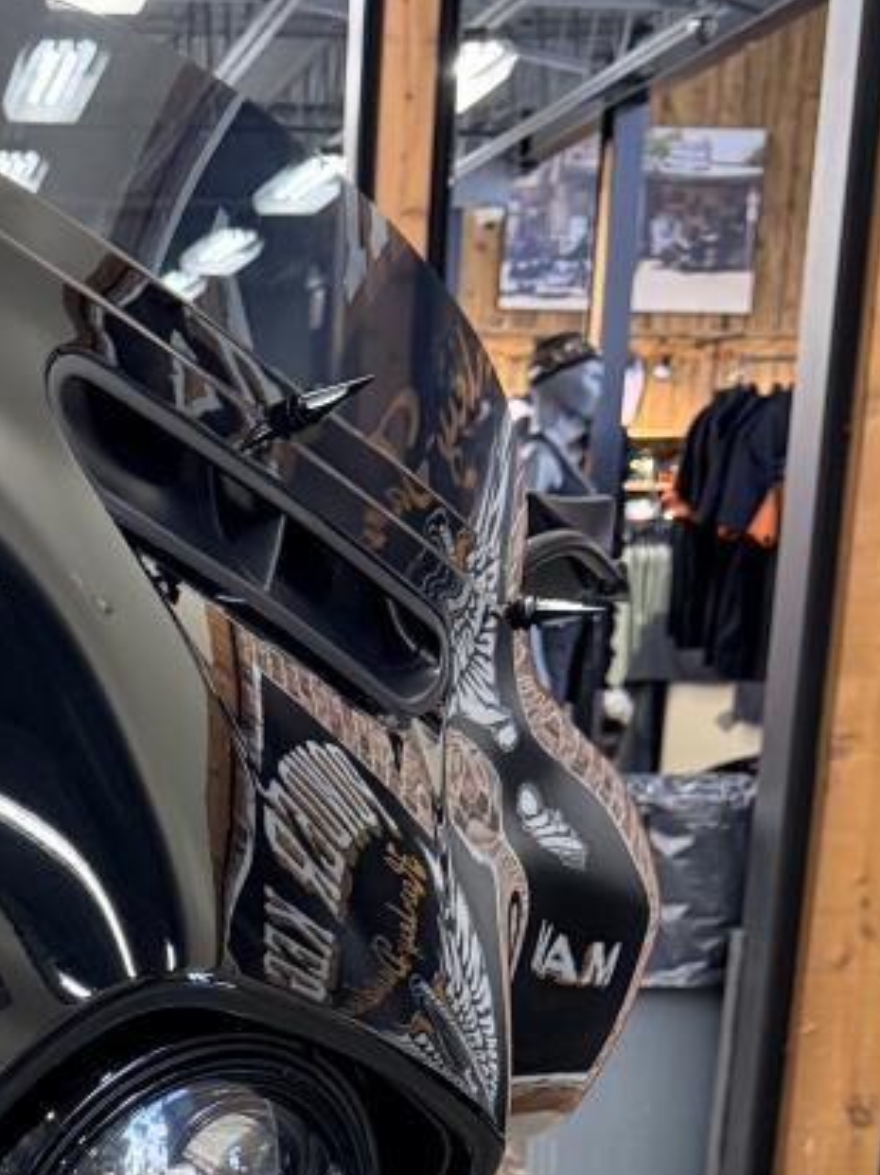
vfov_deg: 20.6
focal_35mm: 87
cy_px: 1527
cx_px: -92
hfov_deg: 16.4
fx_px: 2952
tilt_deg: -17.8
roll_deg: -1.3
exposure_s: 1/60
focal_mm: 6.76
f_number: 1.78
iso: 250
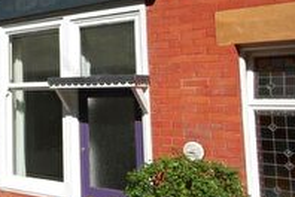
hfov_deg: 31.9
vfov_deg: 25.1
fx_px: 434
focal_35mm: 53
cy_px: 42
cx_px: -49
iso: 200
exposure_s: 1/320
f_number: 9
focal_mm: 10
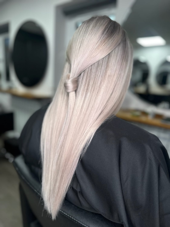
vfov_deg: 71.6
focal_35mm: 24
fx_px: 157
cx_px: 85
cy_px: 114
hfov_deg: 56.8
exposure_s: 1/100
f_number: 1.78
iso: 80
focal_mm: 6.86
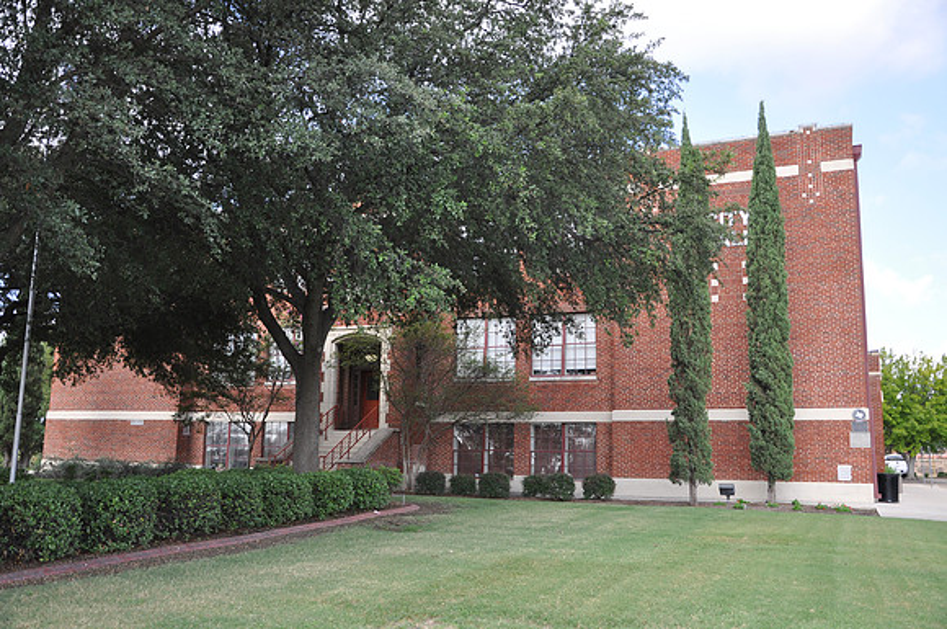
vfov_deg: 39.9
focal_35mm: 33
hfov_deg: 57.3
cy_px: 314
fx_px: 867
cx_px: 474
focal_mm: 22
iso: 200
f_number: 4
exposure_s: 1/200
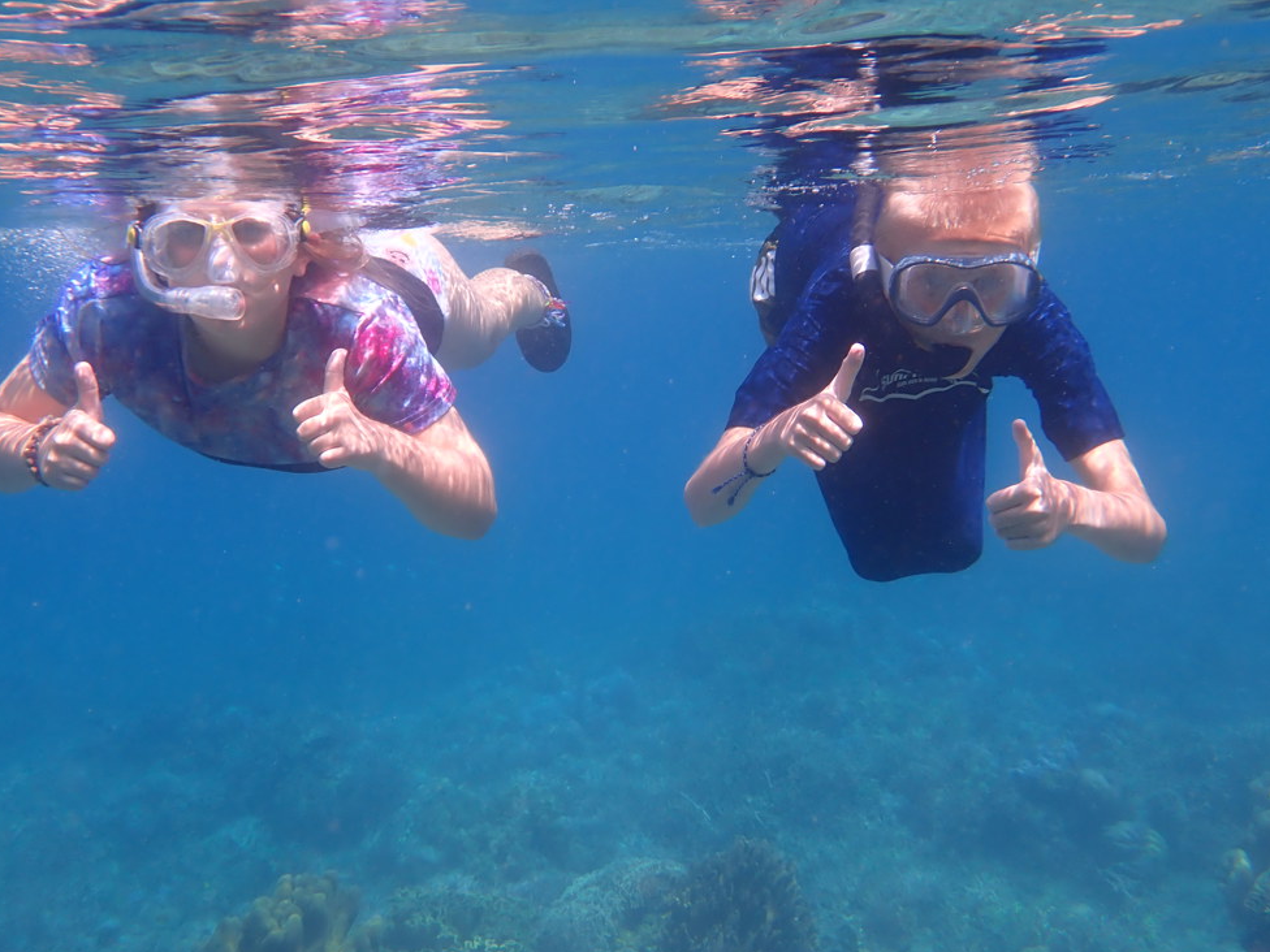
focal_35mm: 43
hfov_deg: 43.8
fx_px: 1578
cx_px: 609
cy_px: 477
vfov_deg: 33.6
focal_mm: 7.31
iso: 100
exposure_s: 1/320
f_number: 4
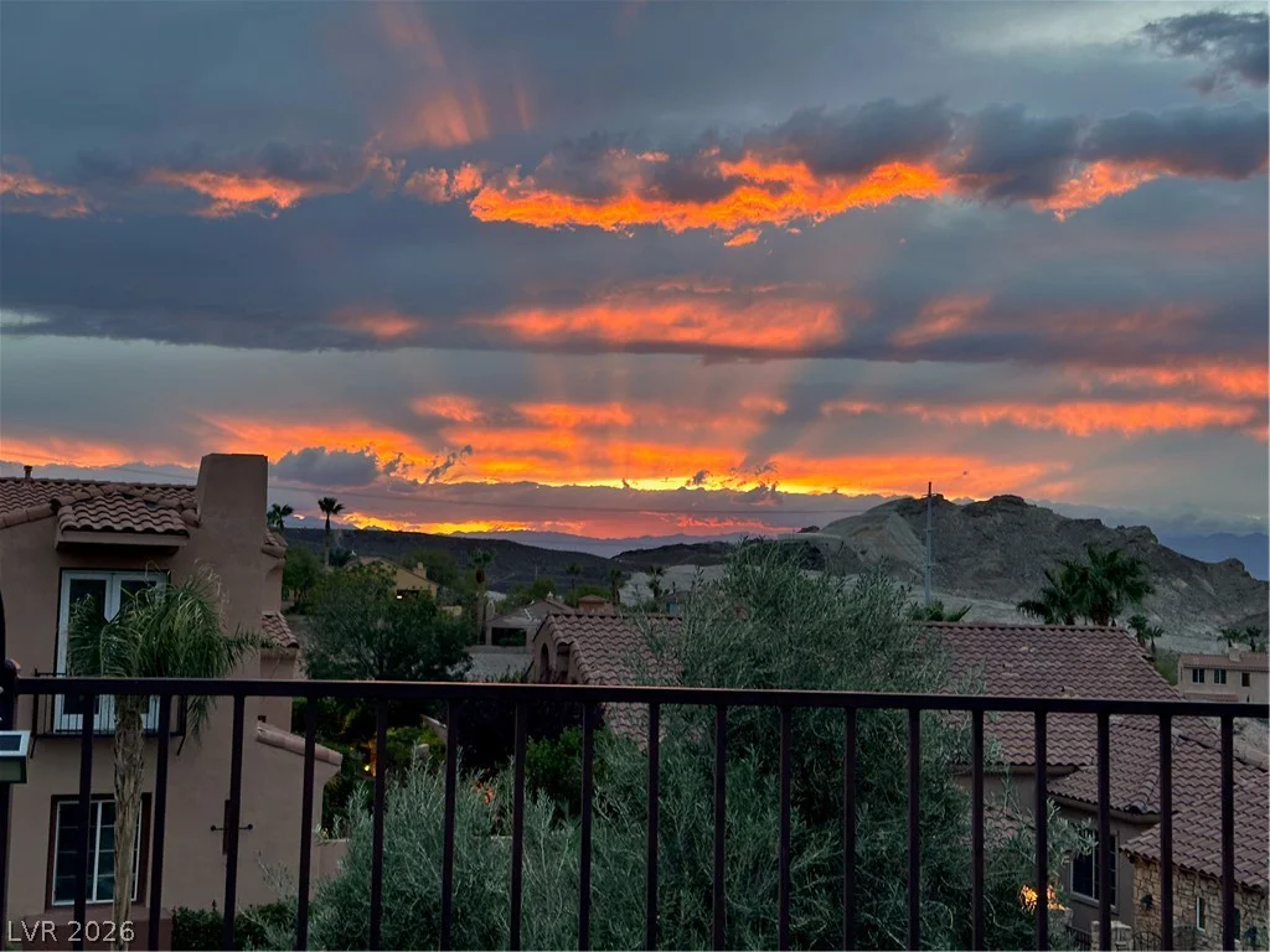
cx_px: 635
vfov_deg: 30.3
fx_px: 1761
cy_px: 476
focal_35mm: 48
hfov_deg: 39.7
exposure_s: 1/60
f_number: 1.78
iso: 64
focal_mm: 6.86
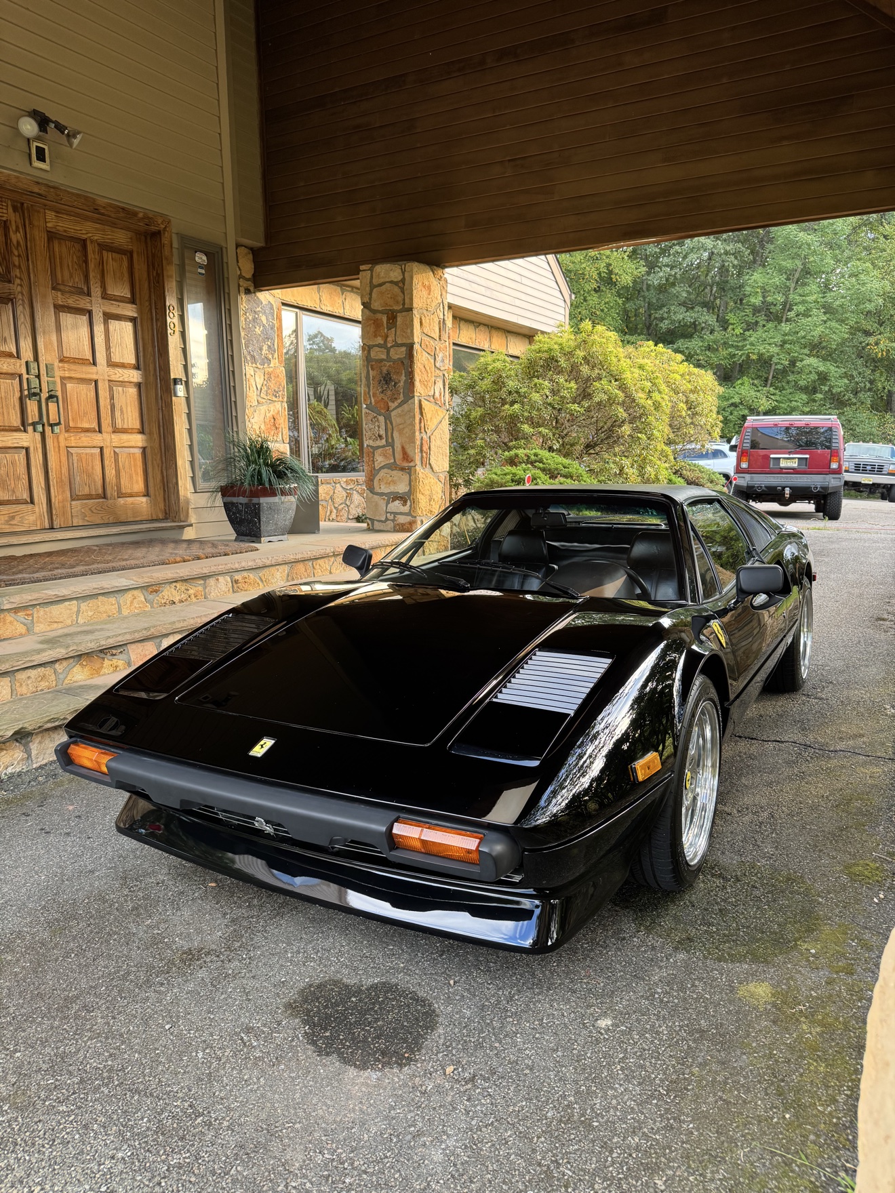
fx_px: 827
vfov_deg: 71.6
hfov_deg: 56.8
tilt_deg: -9.0
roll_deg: +0.9
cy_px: 596
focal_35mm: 24
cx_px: 448
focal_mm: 6.76
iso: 125
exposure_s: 1/121
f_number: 1.78
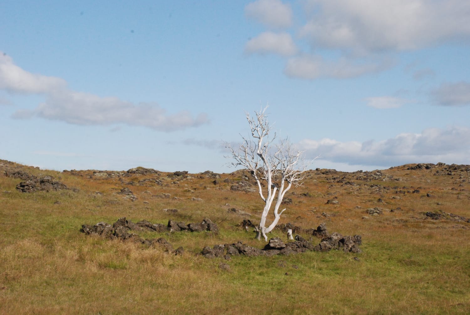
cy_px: 158
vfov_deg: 17.5
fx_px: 1020
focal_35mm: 78
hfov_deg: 26.0
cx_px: 235
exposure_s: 1/1000
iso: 1600
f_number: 16
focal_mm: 52
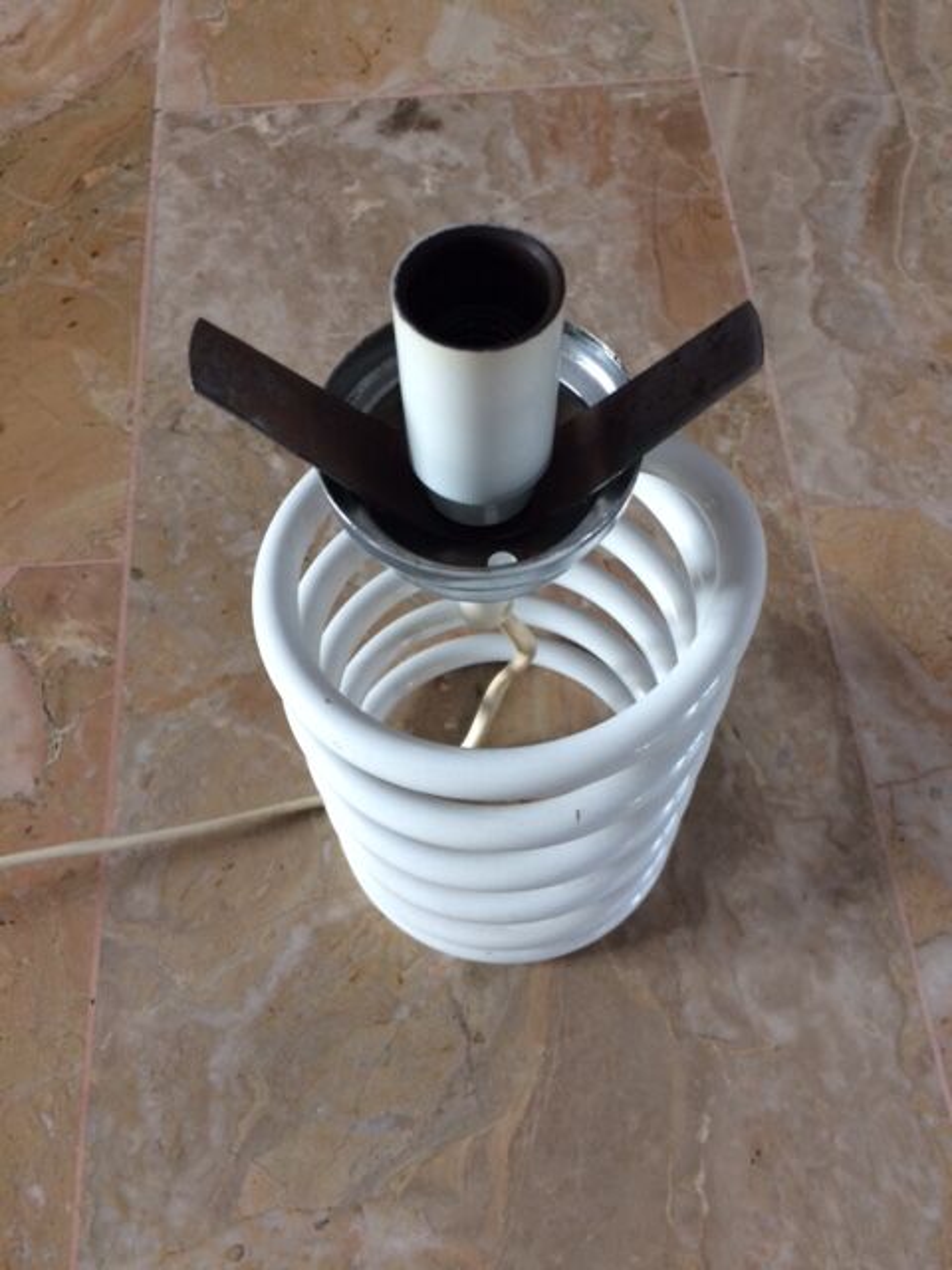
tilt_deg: -65.1
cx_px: 476
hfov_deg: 48.2
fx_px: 1063
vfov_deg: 61.7
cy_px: 635
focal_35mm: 29
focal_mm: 4.15
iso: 125
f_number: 2.2
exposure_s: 1/33
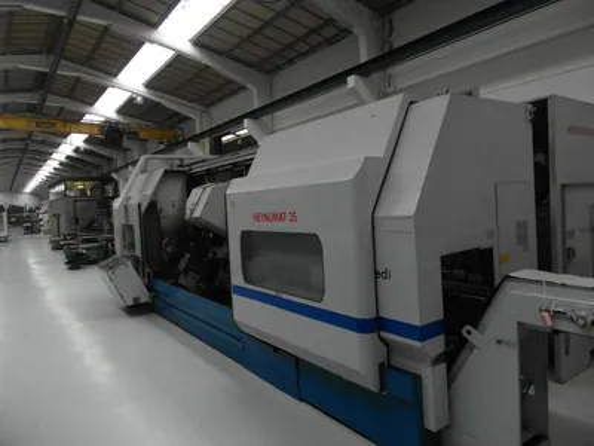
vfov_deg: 58.9
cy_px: 223
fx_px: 395
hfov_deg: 73.9
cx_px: 297
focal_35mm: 23
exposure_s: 1/45
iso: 320
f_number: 2.8
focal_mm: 4.1
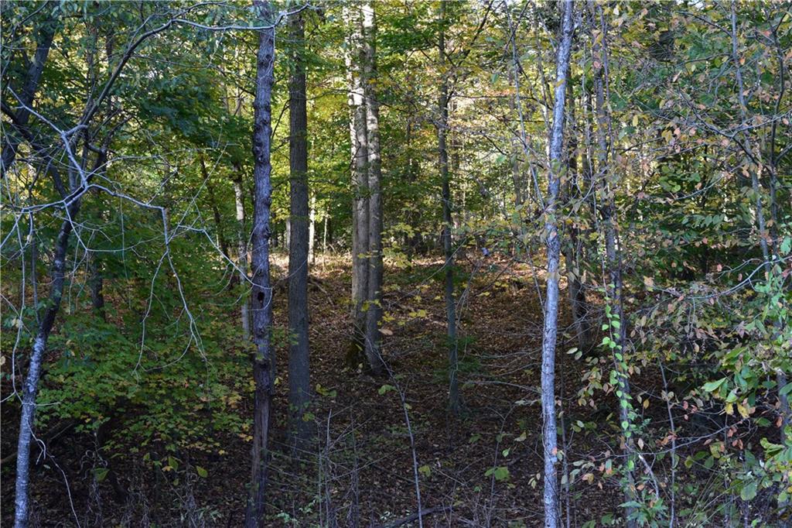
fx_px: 1320
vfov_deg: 22.6
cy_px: 264
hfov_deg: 33.4
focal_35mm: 60
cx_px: 396
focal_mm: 40
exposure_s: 1/40
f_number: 7.1
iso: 400
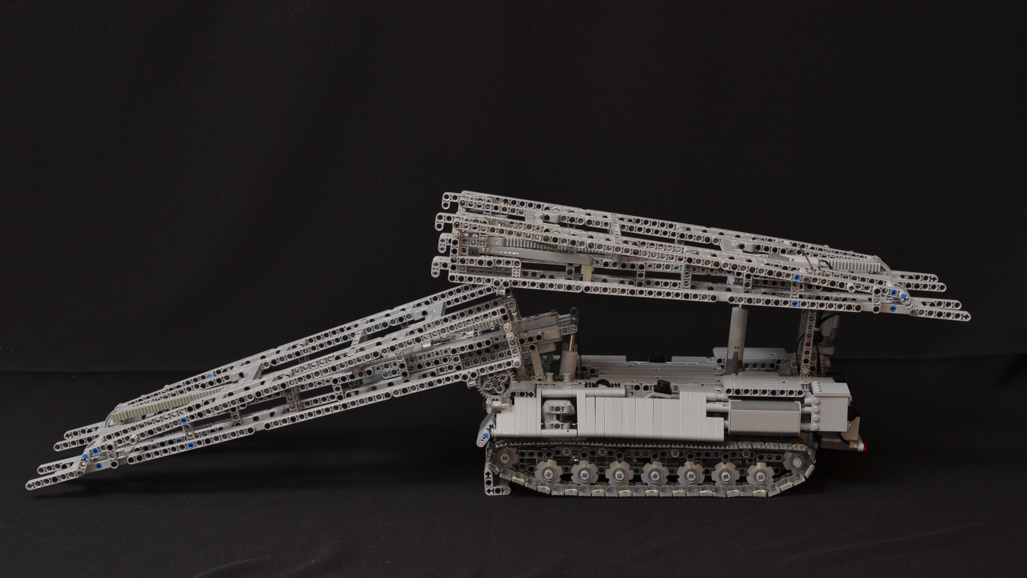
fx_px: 2151
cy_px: 269
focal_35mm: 79
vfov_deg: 15.3
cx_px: 512
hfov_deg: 26.8
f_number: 10
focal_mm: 50
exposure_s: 1/60
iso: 200
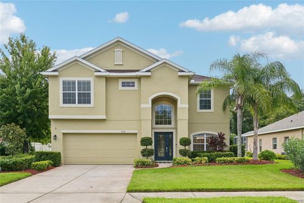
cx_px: 152
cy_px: 102
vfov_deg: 43.6
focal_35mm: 30
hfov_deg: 61.9
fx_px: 253
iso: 400
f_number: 6.3
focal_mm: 30
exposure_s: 1/1000
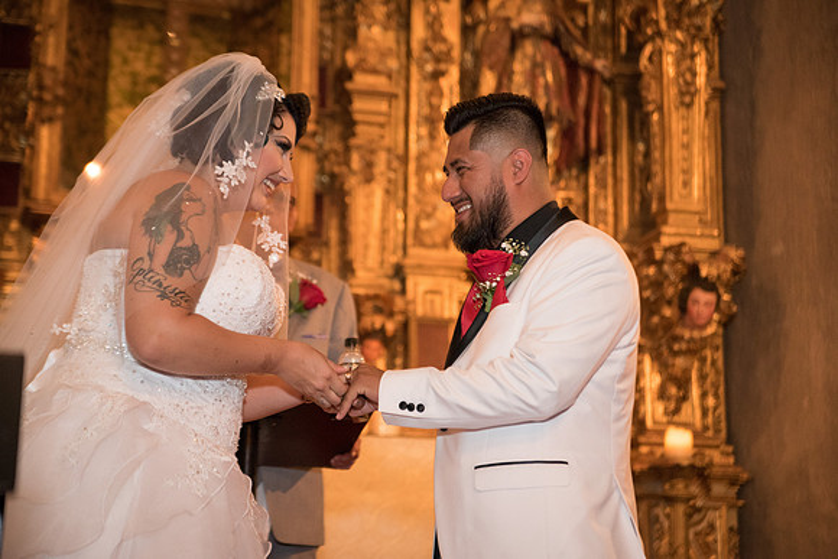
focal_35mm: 70
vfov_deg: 19.5
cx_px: 419
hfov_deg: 28.8
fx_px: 1630
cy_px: 280
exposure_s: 1/80
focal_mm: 70
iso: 4000
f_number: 2.8
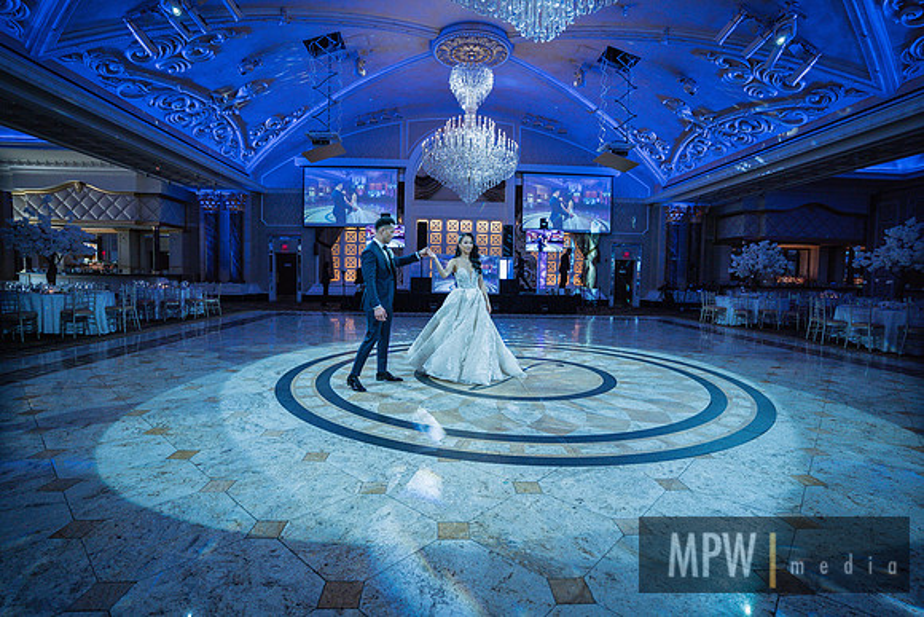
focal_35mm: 17
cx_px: 462
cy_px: 308
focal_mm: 17
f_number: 2.8
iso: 640
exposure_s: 1/250
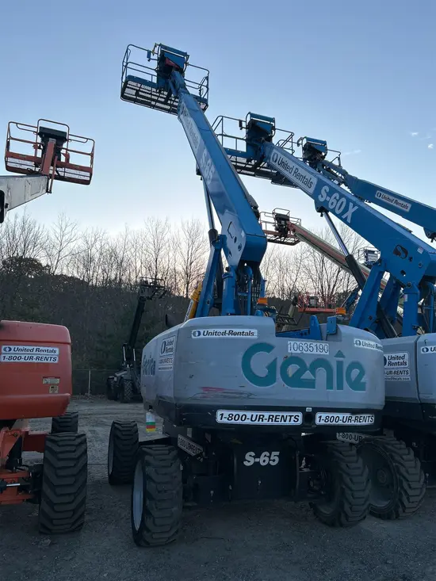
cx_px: 218
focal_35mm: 26
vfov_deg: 67.3
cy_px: 290
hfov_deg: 53.1
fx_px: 437
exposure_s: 1/1295
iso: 50
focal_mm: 5.7
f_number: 1.5
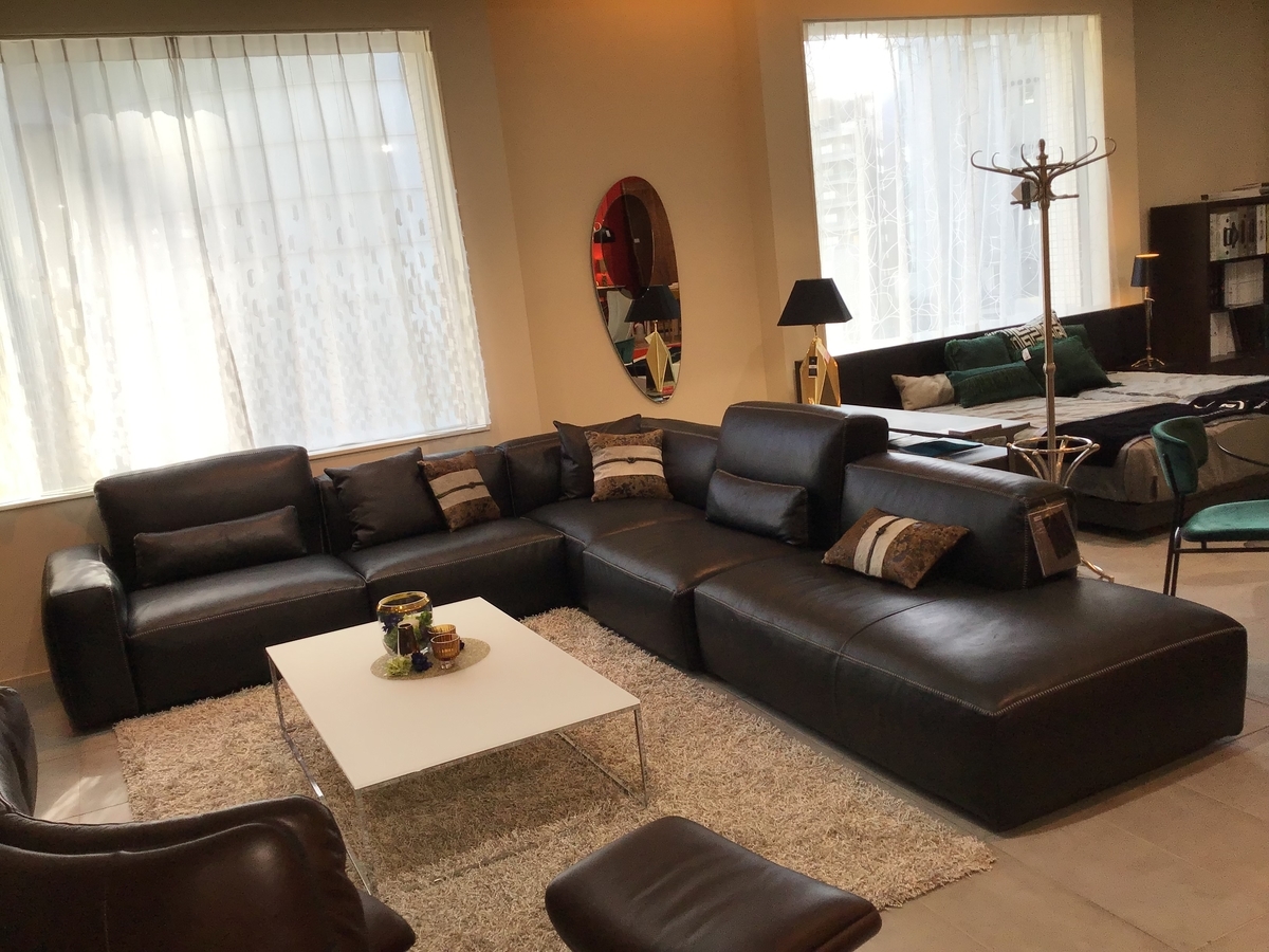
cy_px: 476
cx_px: 634
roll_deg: +6.8
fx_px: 1136
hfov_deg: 58.4
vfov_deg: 45.4
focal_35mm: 31
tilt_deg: -10.2
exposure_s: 1/120
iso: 32
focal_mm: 3.3
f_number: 2.4
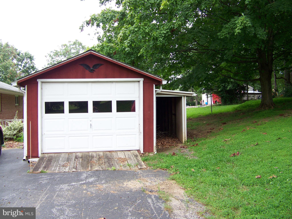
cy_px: 110
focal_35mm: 36
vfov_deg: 39.7
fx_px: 304
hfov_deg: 51.4
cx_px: 146
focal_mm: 5.85
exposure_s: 1/160
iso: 64
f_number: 2.8
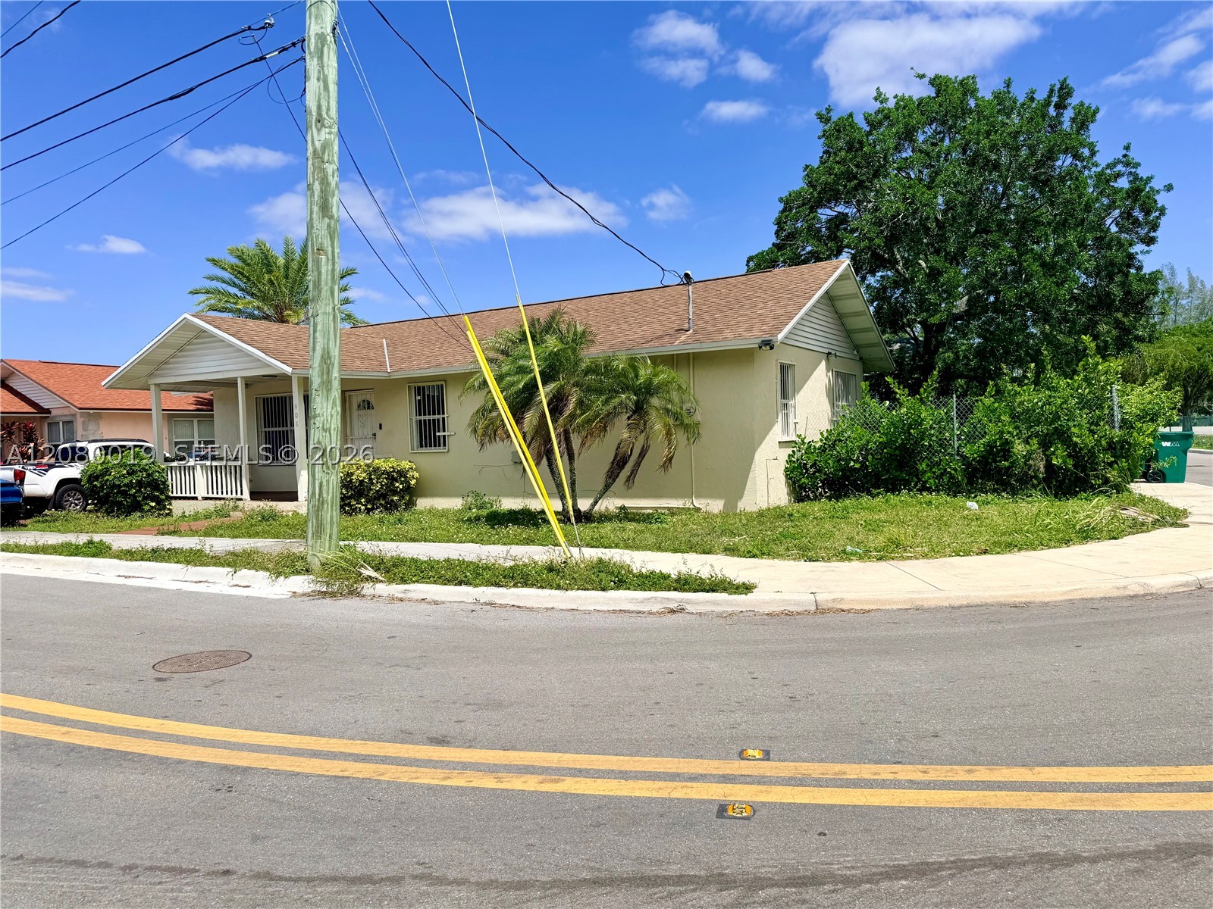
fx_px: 841
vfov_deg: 56.8
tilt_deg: -1.1
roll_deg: +1.8
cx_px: 606
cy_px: 454
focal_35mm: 24
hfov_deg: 71.6
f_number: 1.78
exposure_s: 1/7353
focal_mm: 6.76
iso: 80
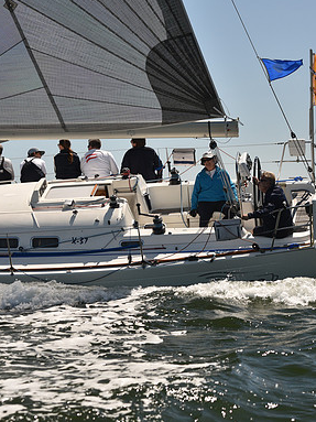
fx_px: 1242
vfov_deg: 19.3
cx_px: 182
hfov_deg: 14.5
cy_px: 210
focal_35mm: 102
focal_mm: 70
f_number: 4.5
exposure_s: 1/1250
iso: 250
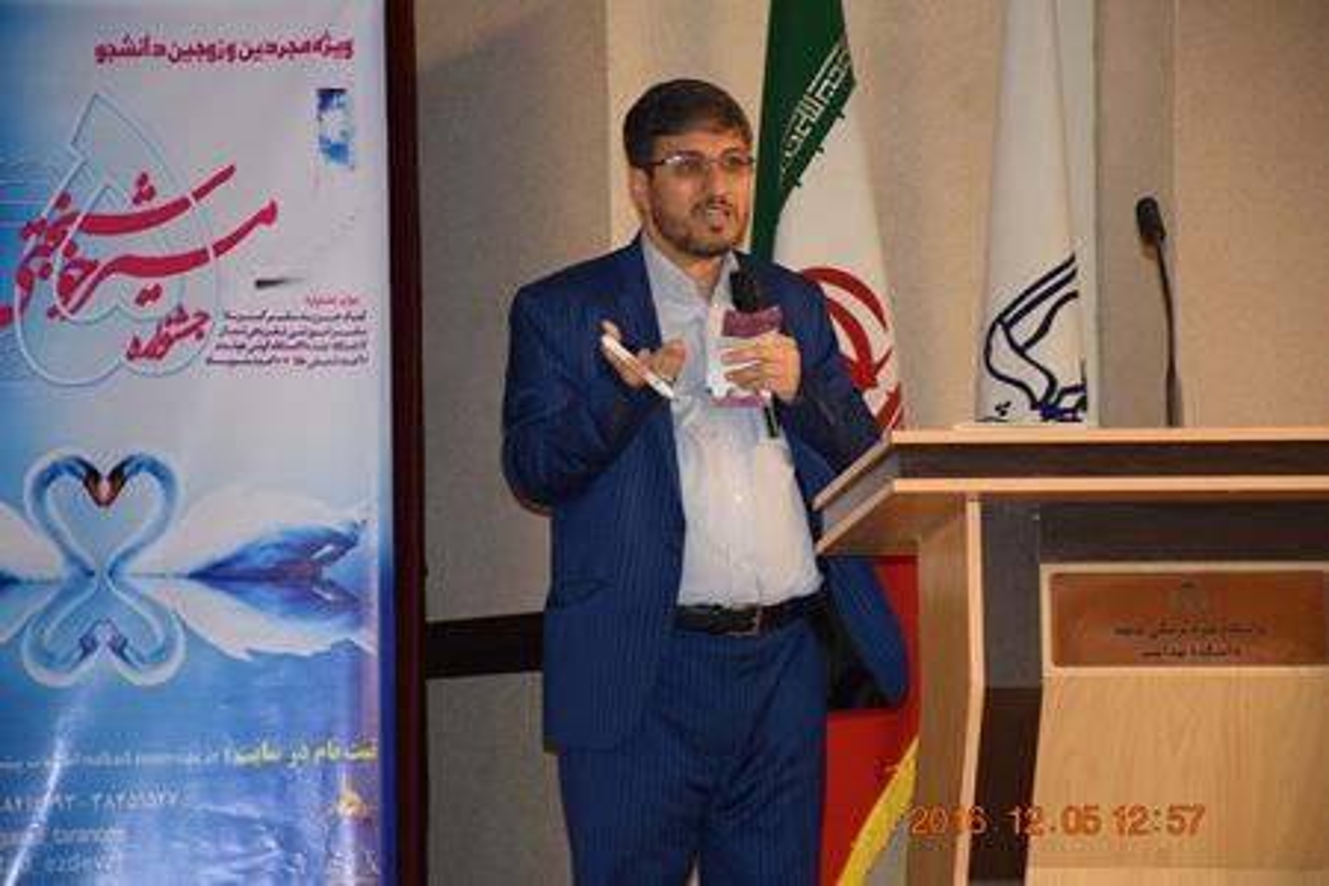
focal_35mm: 158
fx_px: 5814
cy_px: 443
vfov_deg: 8.7
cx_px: 664
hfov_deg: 13.0
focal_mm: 105
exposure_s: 1/60
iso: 1600
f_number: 5.6
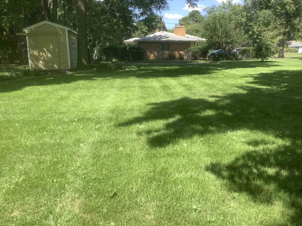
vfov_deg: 44.2
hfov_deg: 56.8
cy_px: 110
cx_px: 147
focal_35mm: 32
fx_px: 279
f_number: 2.4
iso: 25
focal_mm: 3.3
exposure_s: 1/411
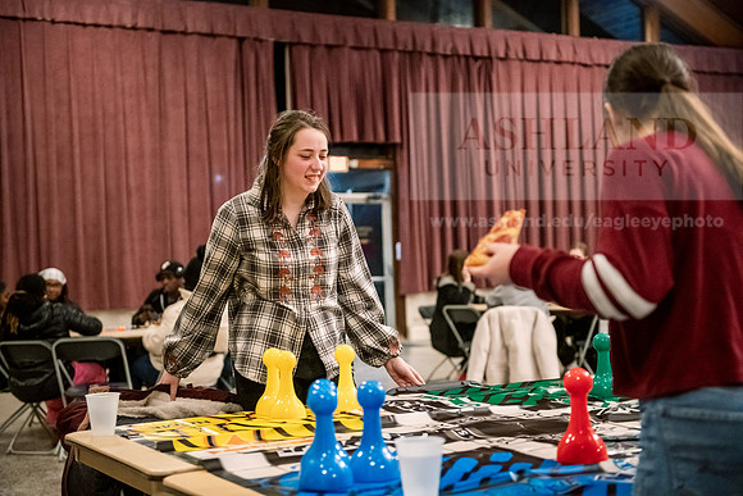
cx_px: 372
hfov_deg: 36.2
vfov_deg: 24.6
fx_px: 1135
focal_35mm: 55
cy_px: 248
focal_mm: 55
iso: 5000
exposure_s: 1/125
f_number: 2.8
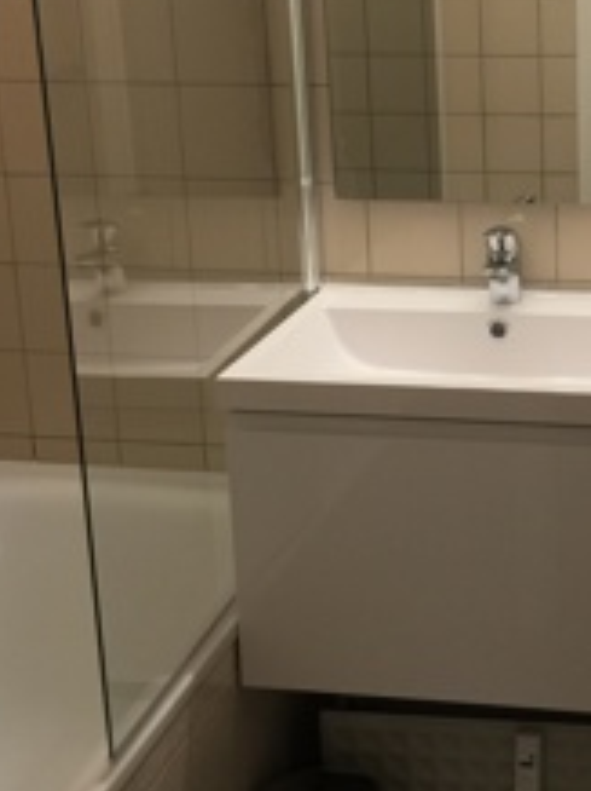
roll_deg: +1.5
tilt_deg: -14.6
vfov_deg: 30.0
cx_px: 576
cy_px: 239
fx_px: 1460
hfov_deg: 22.1
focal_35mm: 64
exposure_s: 1/33
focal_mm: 4.15
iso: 32
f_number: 2.2
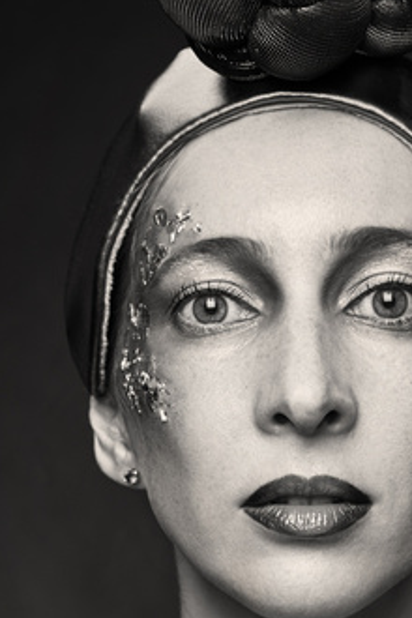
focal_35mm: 212
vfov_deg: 9.7
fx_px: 3639
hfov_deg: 6.5
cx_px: 302
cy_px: 543
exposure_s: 1/125
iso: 100
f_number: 7.1
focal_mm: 70
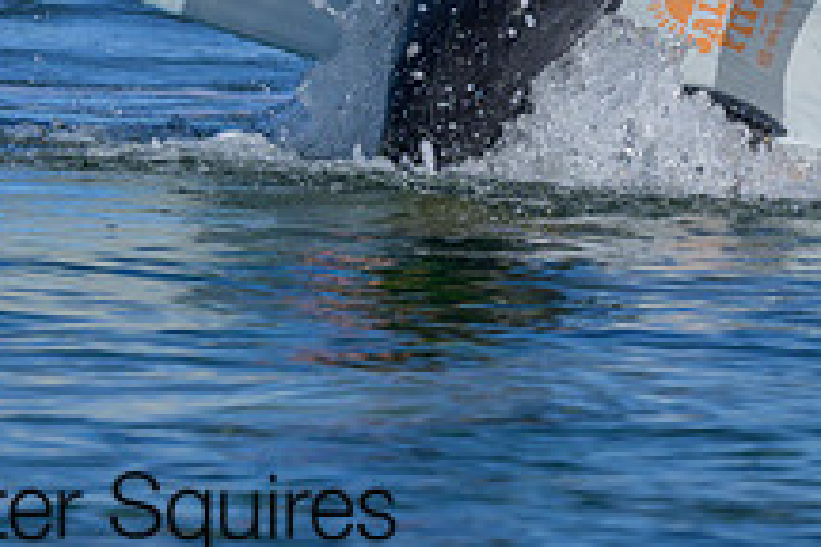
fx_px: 67043
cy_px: -355
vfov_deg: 0.5
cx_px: -54
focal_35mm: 2940
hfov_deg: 0.7
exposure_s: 1/2000
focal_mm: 800
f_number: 6.3
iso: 280
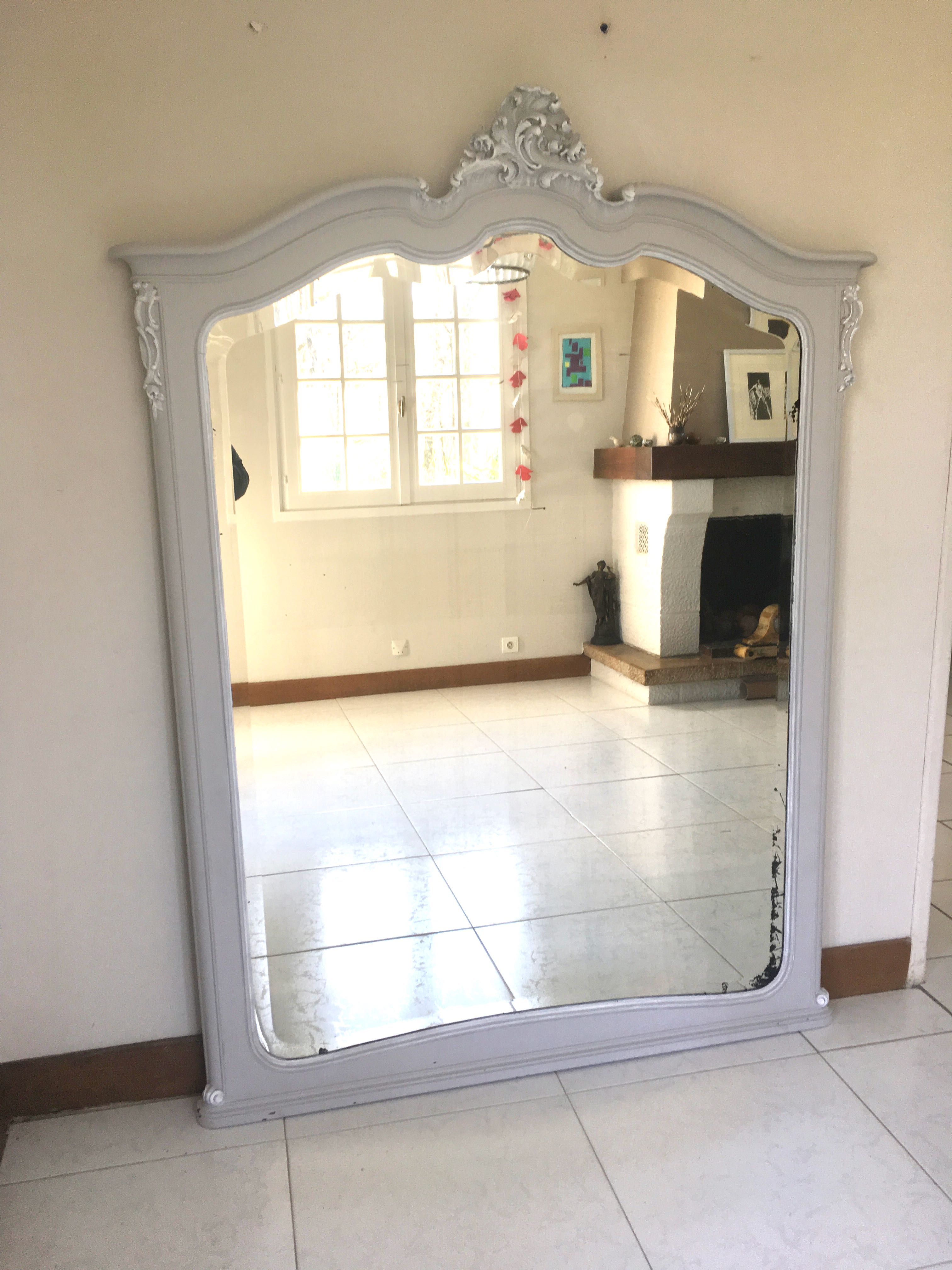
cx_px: 476
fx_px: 1063
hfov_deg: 48.2
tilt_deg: -15.2
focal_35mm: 29
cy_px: 635
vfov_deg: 61.7
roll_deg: +1.0
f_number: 2.2
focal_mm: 4.15
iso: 32
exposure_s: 1/50
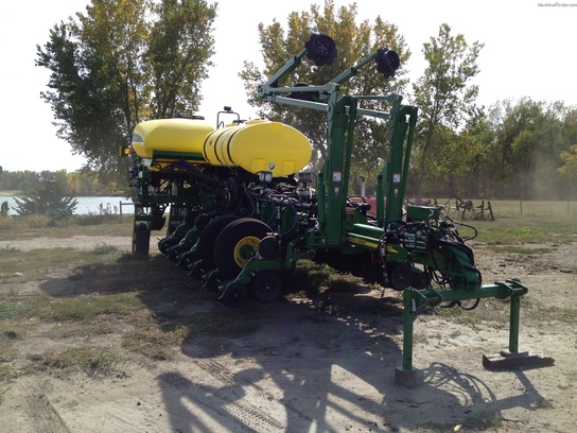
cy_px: 216
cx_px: 288
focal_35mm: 35
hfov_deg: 52.6
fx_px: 583
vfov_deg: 40.7
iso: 64
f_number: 2.4
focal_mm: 4.28
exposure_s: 1/1314
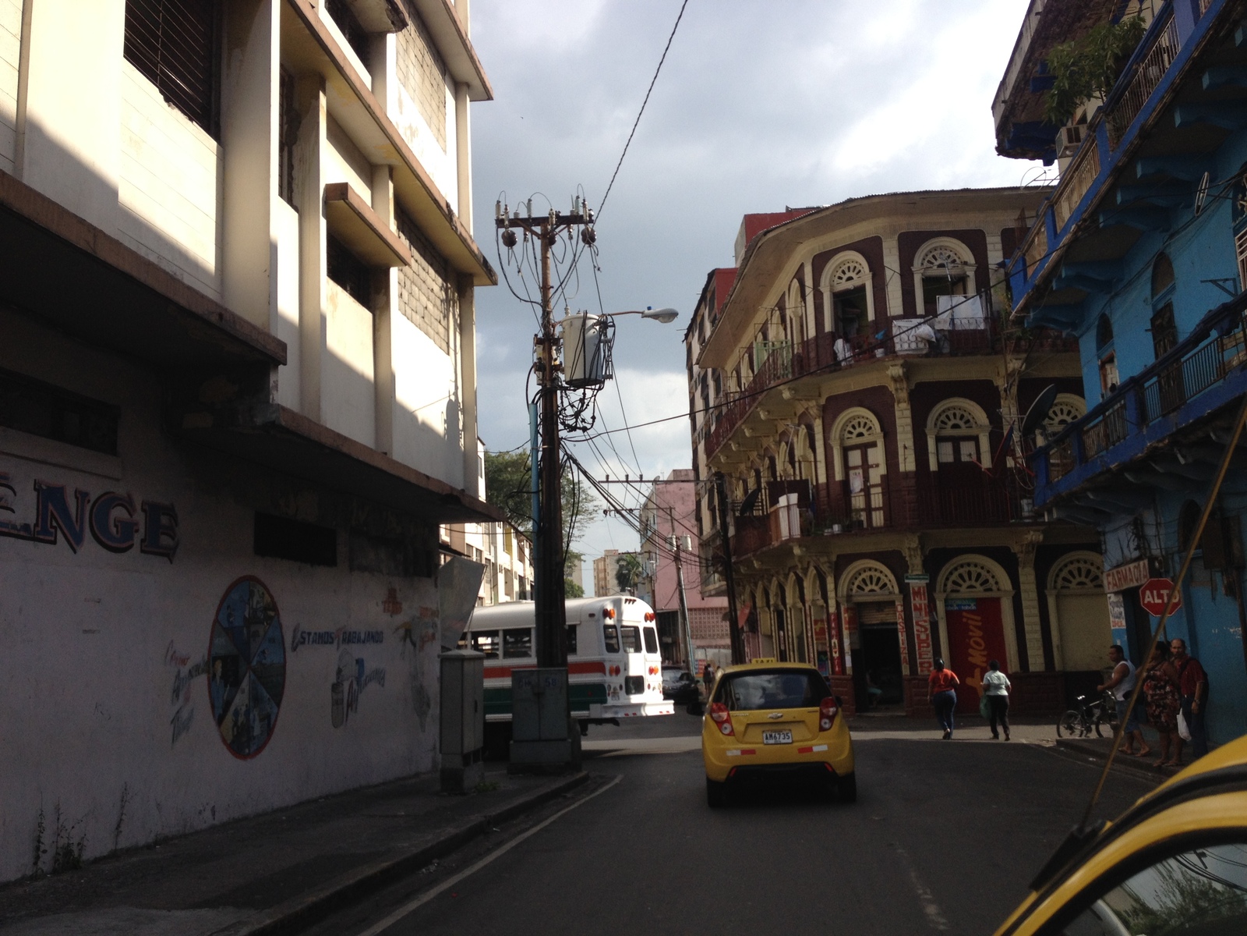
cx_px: 624
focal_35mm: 35
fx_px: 1261
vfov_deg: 40.7
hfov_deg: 52.6
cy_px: 468
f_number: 2.4
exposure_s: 1/1416
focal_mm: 4.28
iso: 50
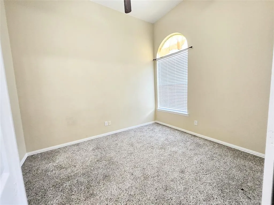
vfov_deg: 89.9
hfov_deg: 106.2
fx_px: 103
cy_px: 102
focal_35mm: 13
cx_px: 137
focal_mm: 1.74
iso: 400
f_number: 2.2
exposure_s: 1/60
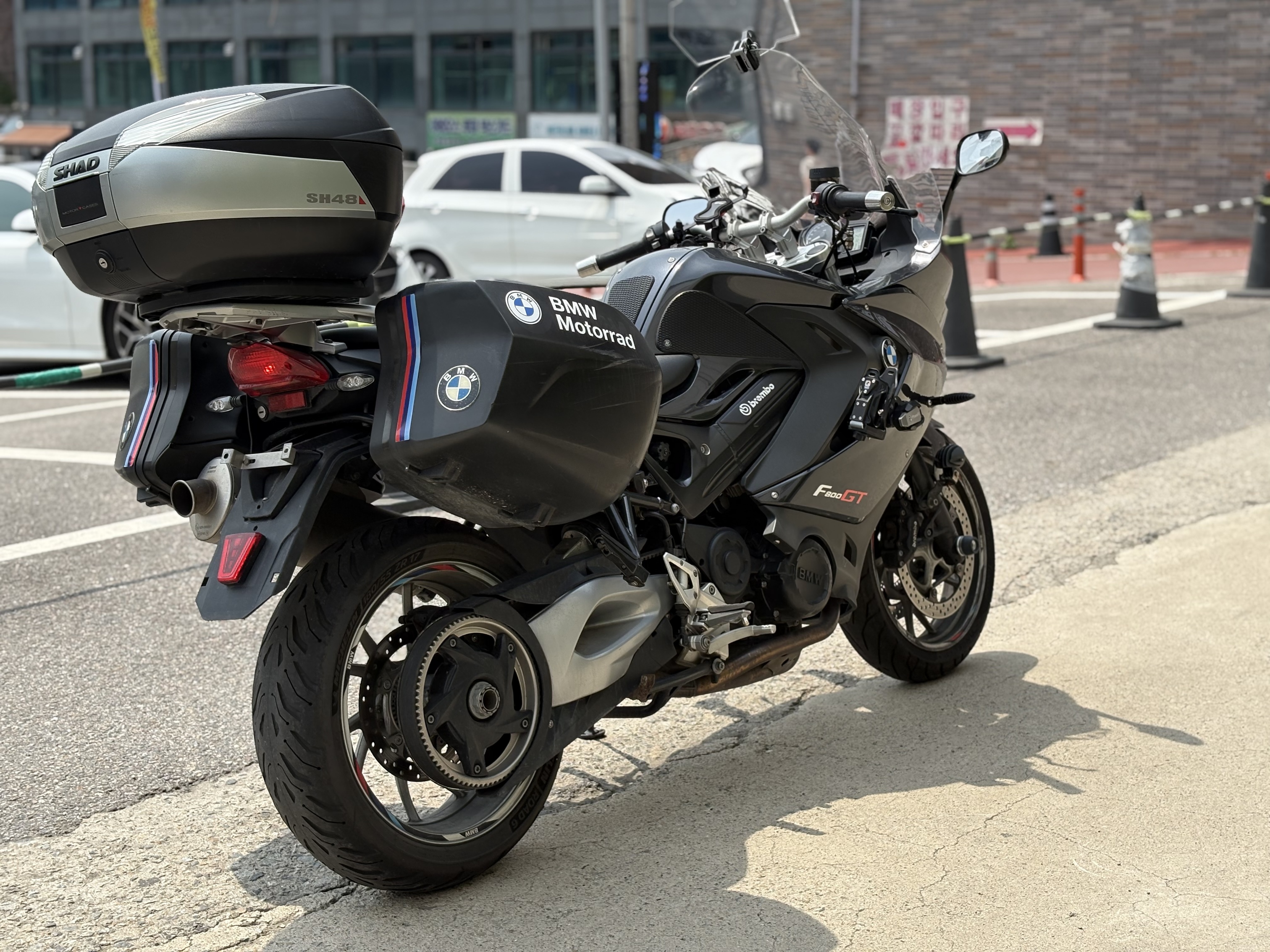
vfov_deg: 28.0
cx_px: 635
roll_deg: +1.0
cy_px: 476
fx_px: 1908
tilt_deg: -10.0
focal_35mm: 52
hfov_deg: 36.8
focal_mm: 5.96
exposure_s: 1/2747
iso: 50
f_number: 1.6
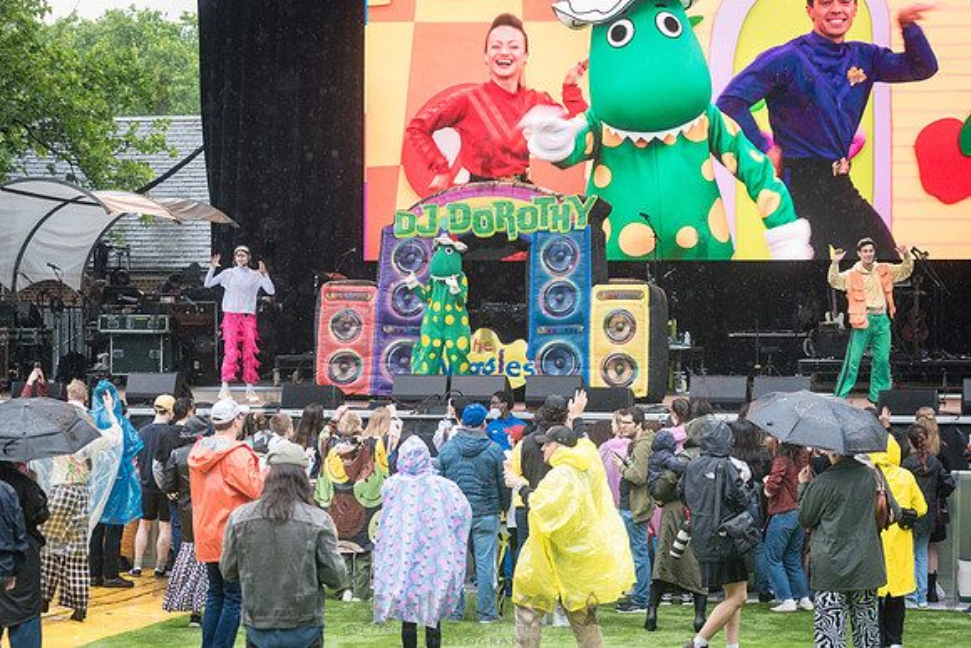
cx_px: 486
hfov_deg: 22.1
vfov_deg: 14.9
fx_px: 2482
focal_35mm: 92
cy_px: 324
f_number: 4.5
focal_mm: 92
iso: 2000
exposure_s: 1/1000
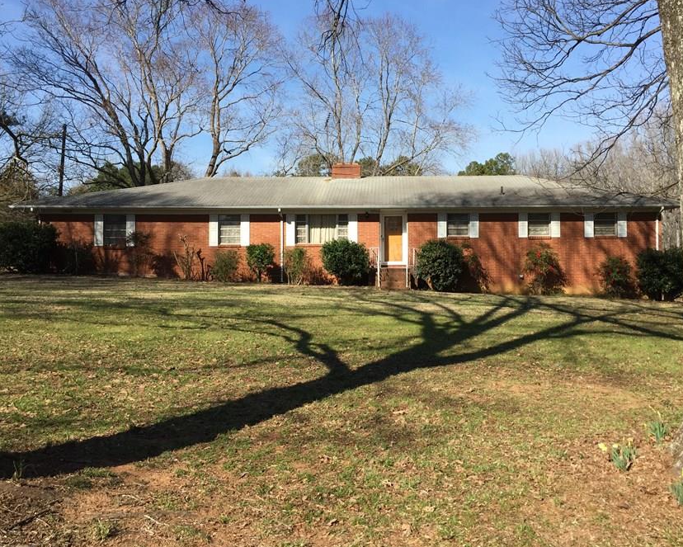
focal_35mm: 35
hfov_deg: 51.5
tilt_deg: -0.8
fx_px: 708
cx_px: 369
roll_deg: -0.8
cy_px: 248
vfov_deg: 42.2
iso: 32
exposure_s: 1/1582
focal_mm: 4.15
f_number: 2.2
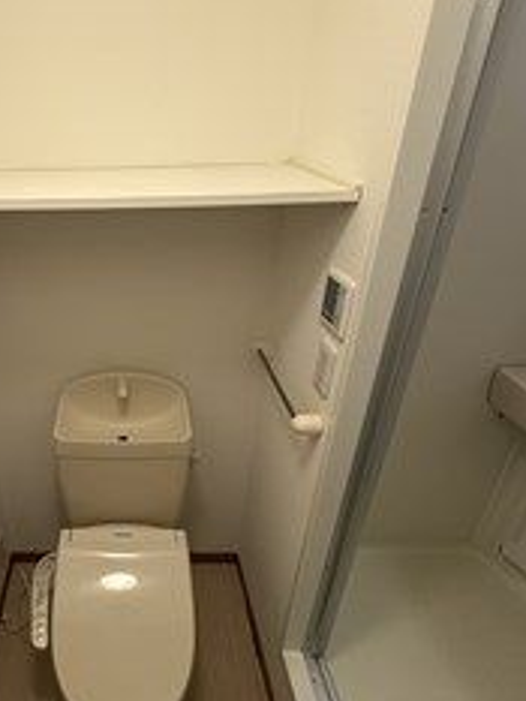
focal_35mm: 24
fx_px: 486
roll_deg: +0.8
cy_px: 349
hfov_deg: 53.5
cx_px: 114
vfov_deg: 71.6
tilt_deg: -26.2
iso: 200
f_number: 2.2
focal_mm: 2.22
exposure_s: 1/50
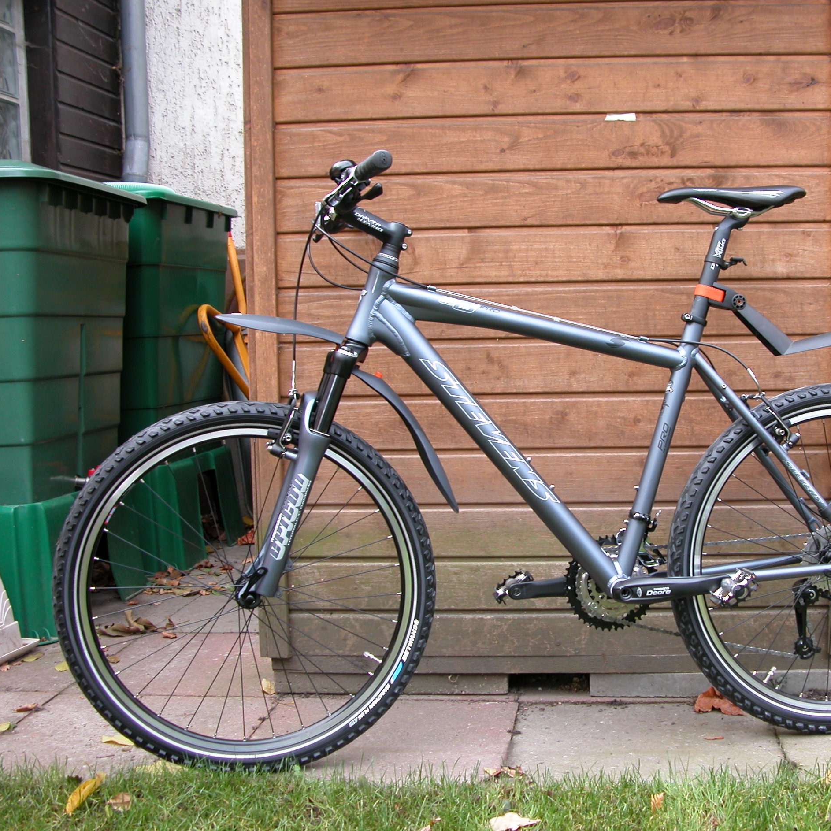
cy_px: 415
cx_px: 548
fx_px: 1141
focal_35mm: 42
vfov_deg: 40.0
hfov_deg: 39.6
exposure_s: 1/39.9
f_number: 2.8
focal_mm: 8.9
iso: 100
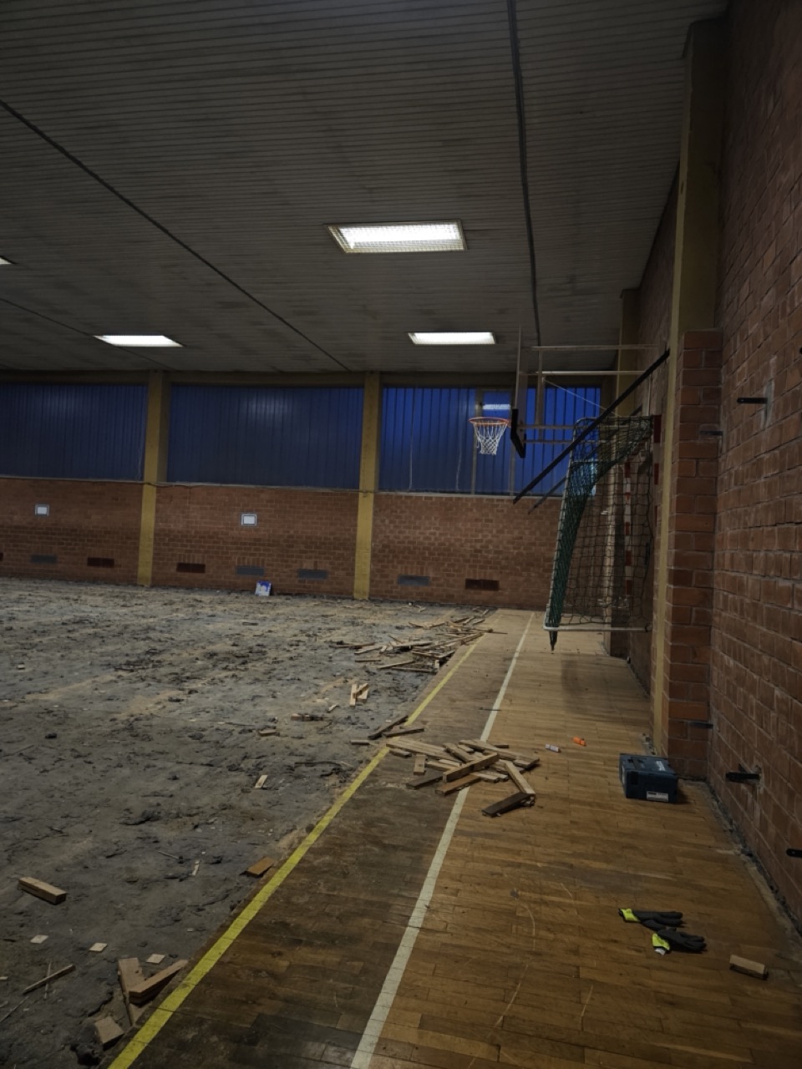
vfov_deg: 73.9
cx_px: 401
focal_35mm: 23
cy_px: 534
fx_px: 710
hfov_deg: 58.9
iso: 160
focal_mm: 5.4
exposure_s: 1/100
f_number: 1.8
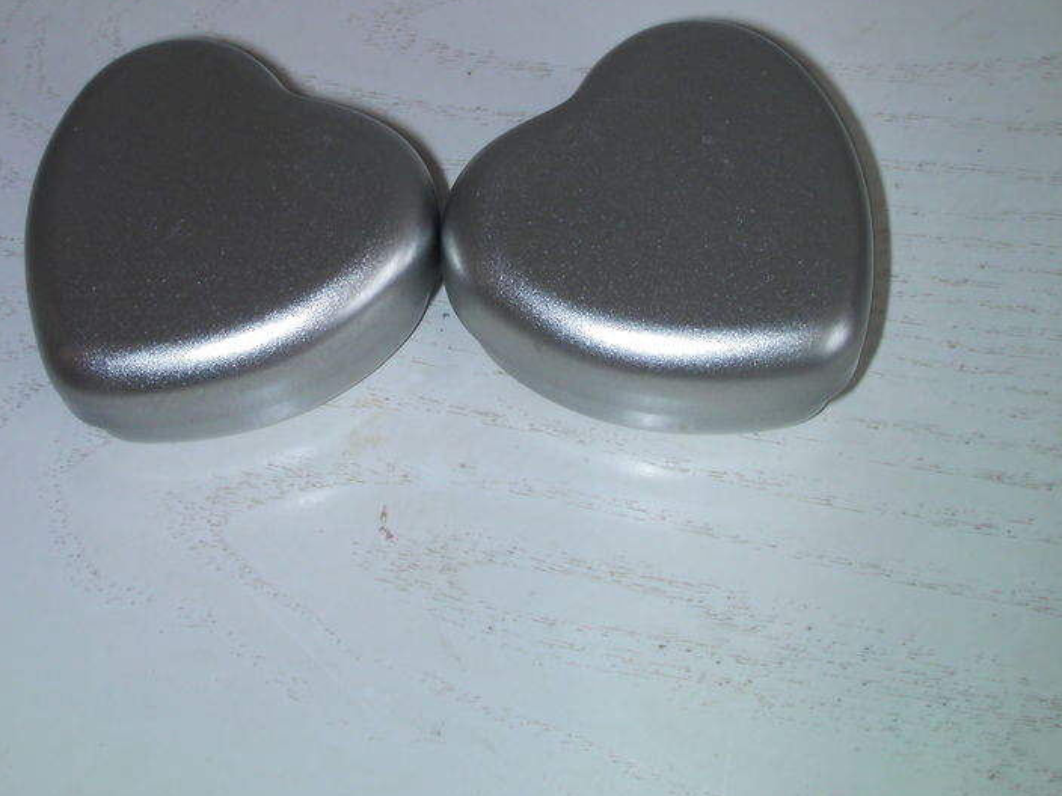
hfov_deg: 35.4
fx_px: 1657
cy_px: 270
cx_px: 428
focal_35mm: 54
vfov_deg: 26.9
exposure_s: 1/36.2
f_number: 5.6
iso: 50
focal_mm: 6.3
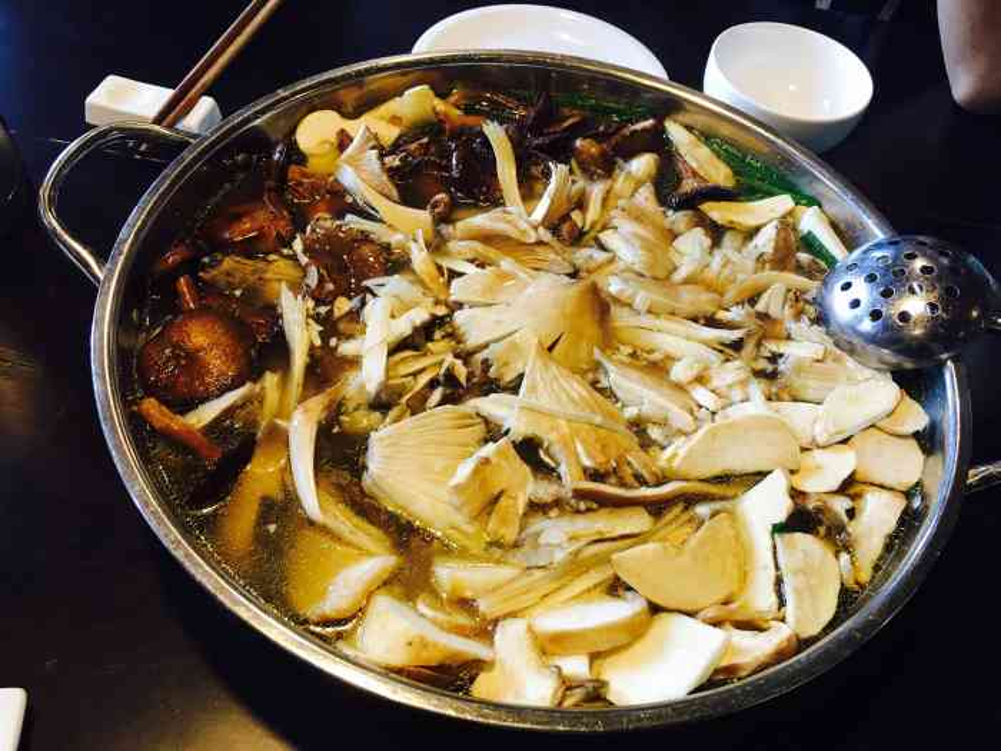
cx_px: 500
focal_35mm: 29
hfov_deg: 61.7
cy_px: 376
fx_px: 839
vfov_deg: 48.2
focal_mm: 4.15
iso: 40
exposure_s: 1/17
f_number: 2.2
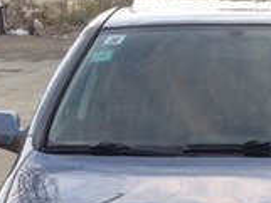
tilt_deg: -16.6
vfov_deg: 10.4
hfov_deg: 14.6
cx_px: 183
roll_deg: -0.1
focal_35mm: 135
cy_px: 357
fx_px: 1058
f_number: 2.4
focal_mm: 4.12
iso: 64
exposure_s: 1/60
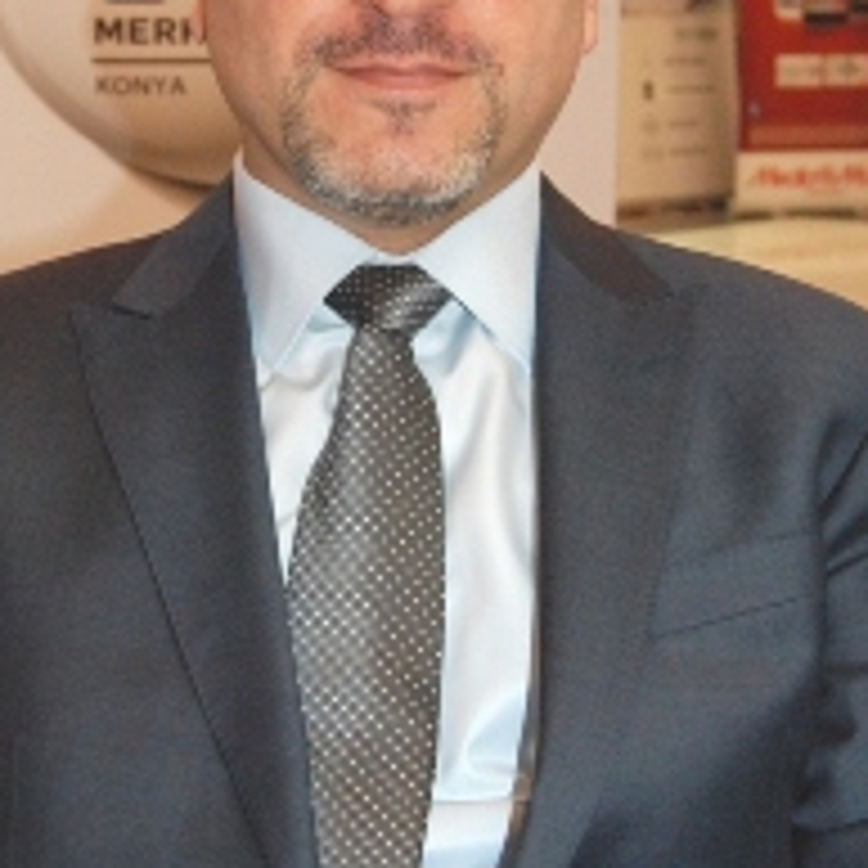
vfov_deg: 20.7
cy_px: 225
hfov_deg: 20.9
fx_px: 2355
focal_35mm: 83
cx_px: 364
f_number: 5.6
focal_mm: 28
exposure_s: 1/60
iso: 1600
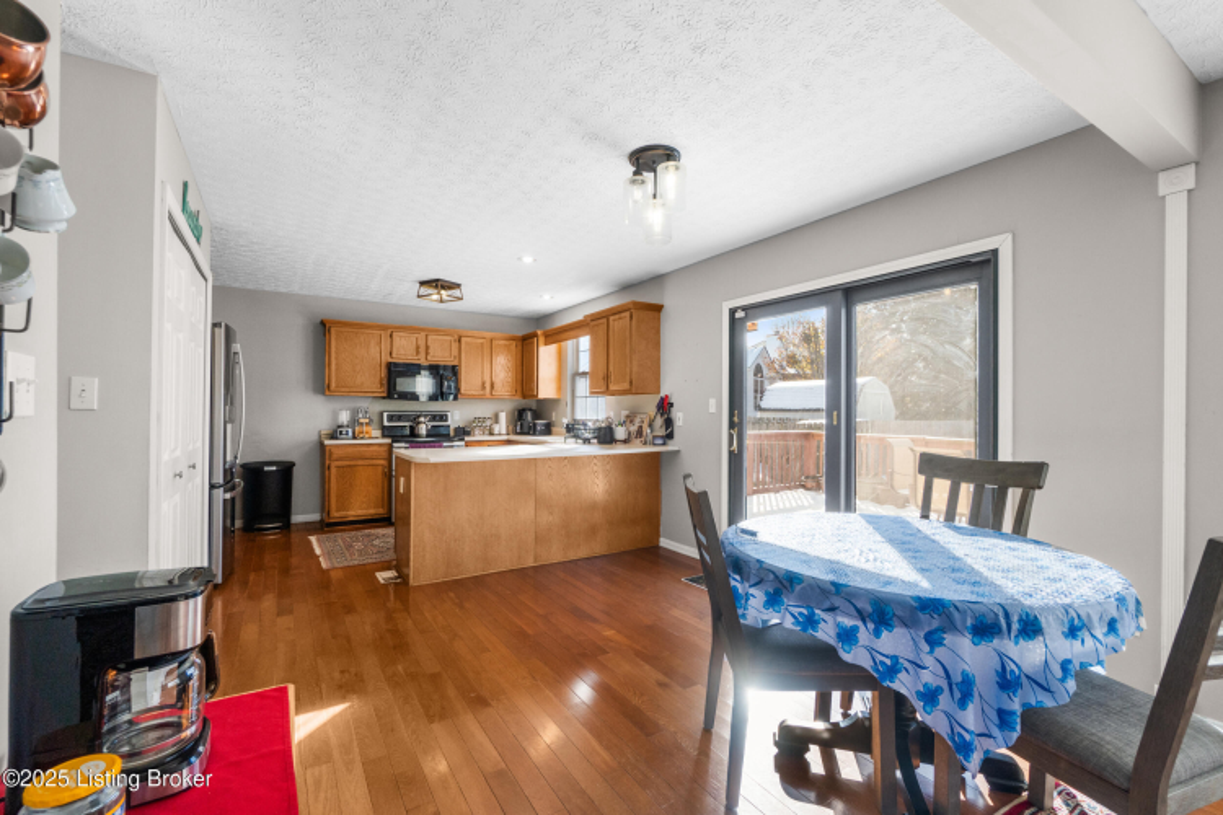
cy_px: 408
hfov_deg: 100.4
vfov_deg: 77.3
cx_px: 612
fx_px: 510
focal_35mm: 15
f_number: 8
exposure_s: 1/80
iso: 400
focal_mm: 10
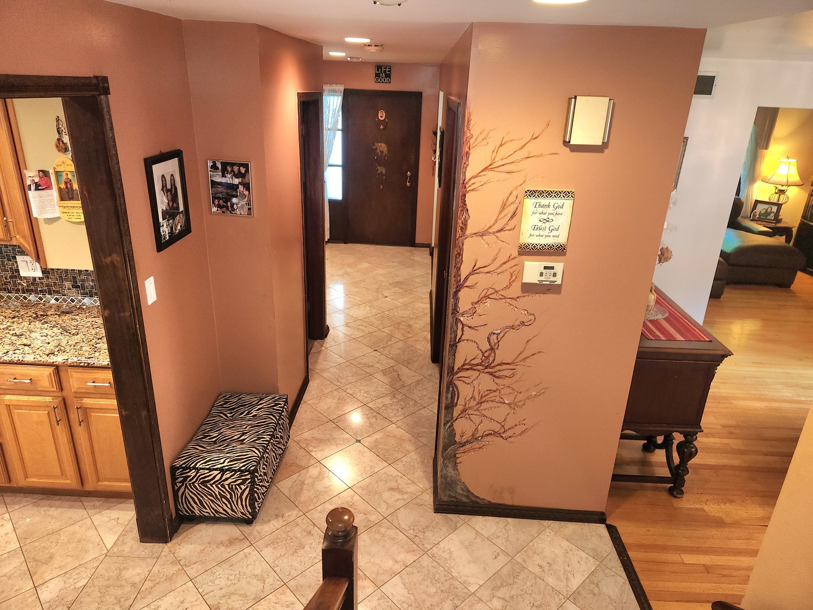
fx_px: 540
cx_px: 406
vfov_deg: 58.9
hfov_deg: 73.9
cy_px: 305
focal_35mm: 23
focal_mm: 5.4
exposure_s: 1/24
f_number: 1.8
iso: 100
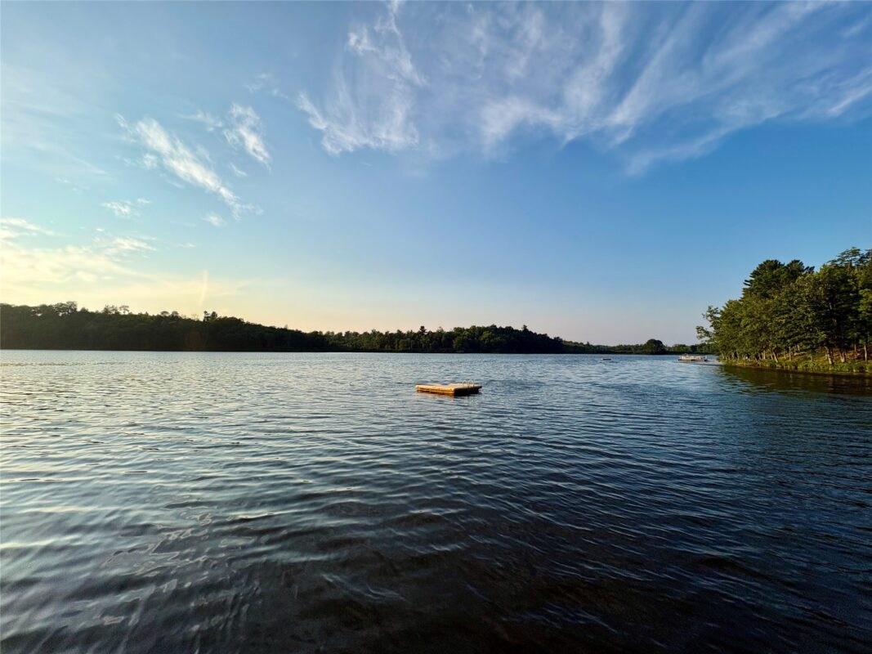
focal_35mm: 14
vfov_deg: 85.7
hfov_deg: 102.1
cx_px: 436
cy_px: 327
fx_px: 353
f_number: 2.2
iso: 40
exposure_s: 1/1832
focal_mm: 2.22
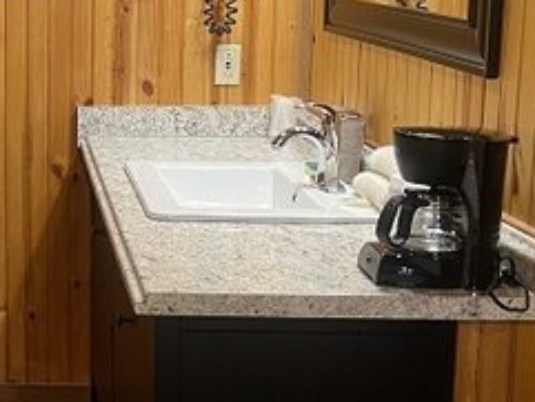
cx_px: -18
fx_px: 1067
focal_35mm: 69
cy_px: 122
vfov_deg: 21.2
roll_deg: +0.6
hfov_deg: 26.4
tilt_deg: -10.7
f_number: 1.6
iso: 125
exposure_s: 1/60
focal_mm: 4.2
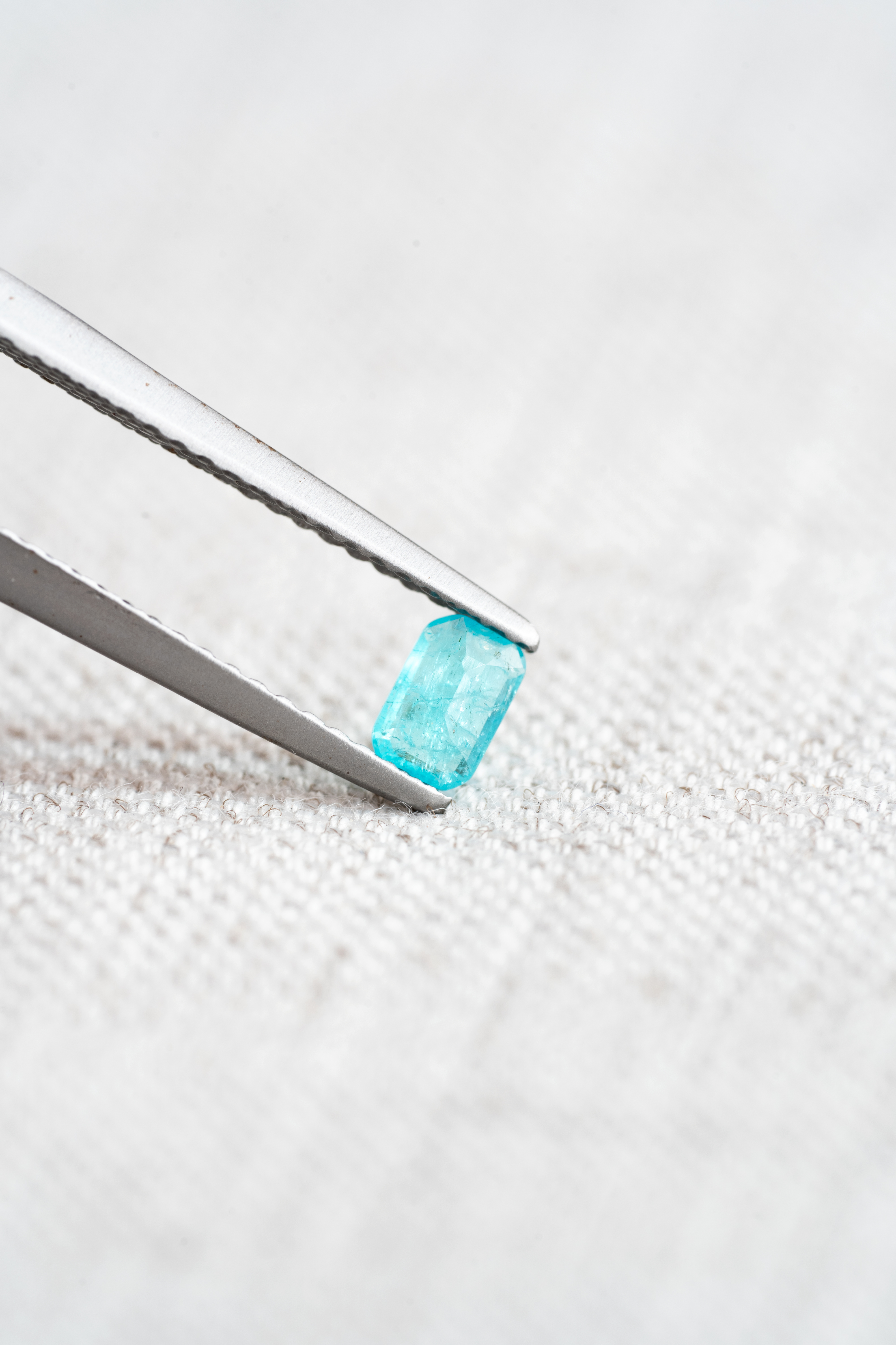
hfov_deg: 15.2
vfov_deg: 22.6
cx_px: 448
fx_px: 3360
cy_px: 672
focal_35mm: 90
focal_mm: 90
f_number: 8
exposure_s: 1/6
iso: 100
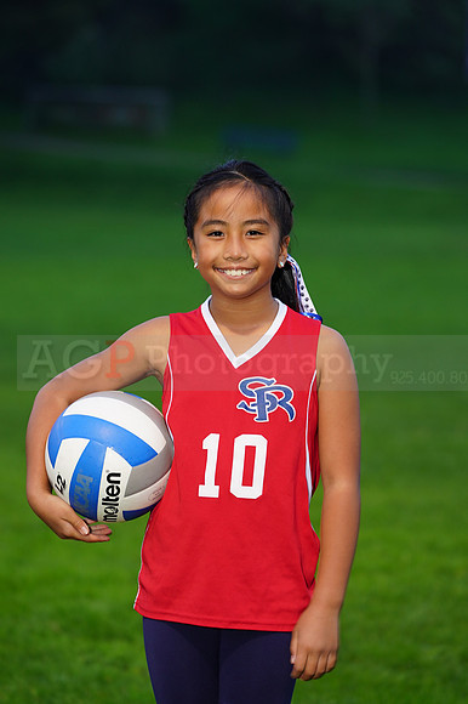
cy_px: 352
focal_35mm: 200
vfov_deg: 10.3
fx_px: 3904
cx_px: 234
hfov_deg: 6.9
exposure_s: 1/20
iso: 320
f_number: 5.6
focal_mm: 200
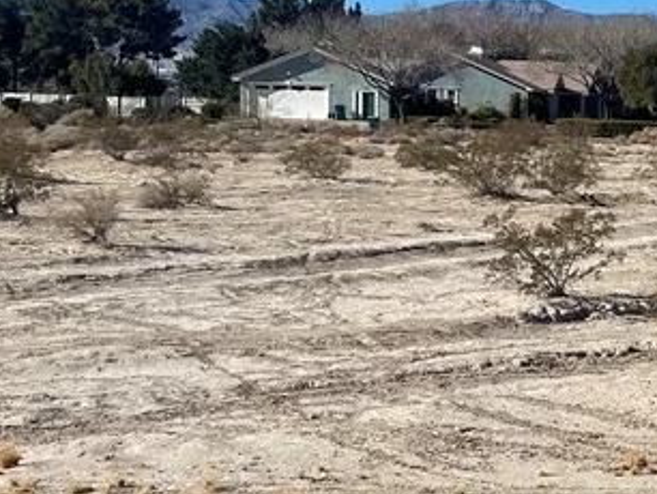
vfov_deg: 17.0
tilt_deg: -3.5
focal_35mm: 87
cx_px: 788
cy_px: 256
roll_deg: -1.7
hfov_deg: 21.0
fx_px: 1653
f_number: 1.6
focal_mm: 4.2
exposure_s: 1/6897
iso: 32
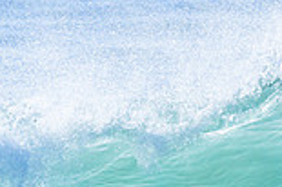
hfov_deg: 0.7
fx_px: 23428
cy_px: 308
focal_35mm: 2994
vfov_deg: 0.5
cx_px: -169
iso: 2800
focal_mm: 800
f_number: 6.3
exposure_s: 1/2000
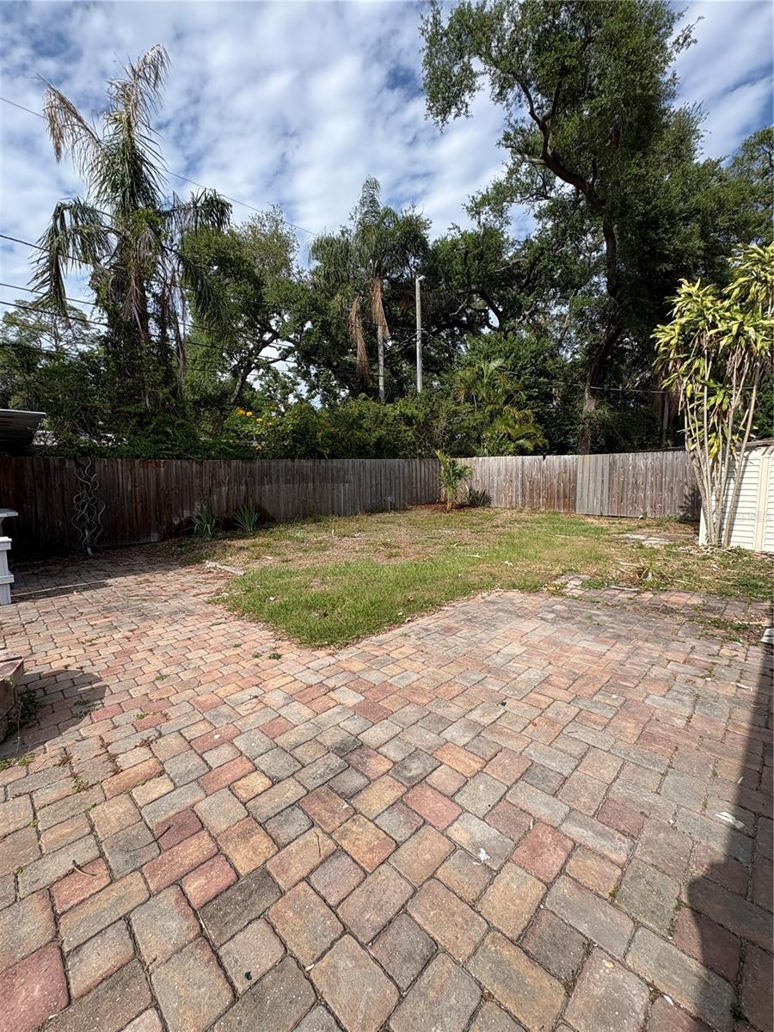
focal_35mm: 14
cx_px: 387
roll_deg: +0.7
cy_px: 516
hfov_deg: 85.7
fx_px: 417
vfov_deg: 102.1
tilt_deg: -4.9
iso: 40
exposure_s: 1/1709
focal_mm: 2.22
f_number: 2.2
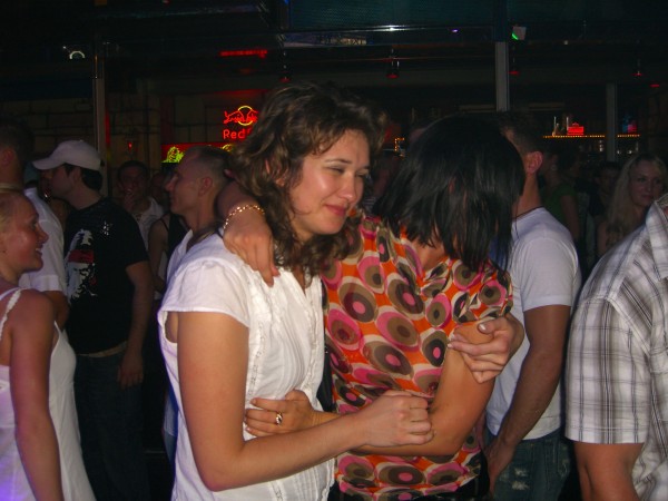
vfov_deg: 37.7
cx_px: 334
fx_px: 733
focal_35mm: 38
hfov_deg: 49.0
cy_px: 250
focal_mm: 7.9
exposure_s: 1/60
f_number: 2.8
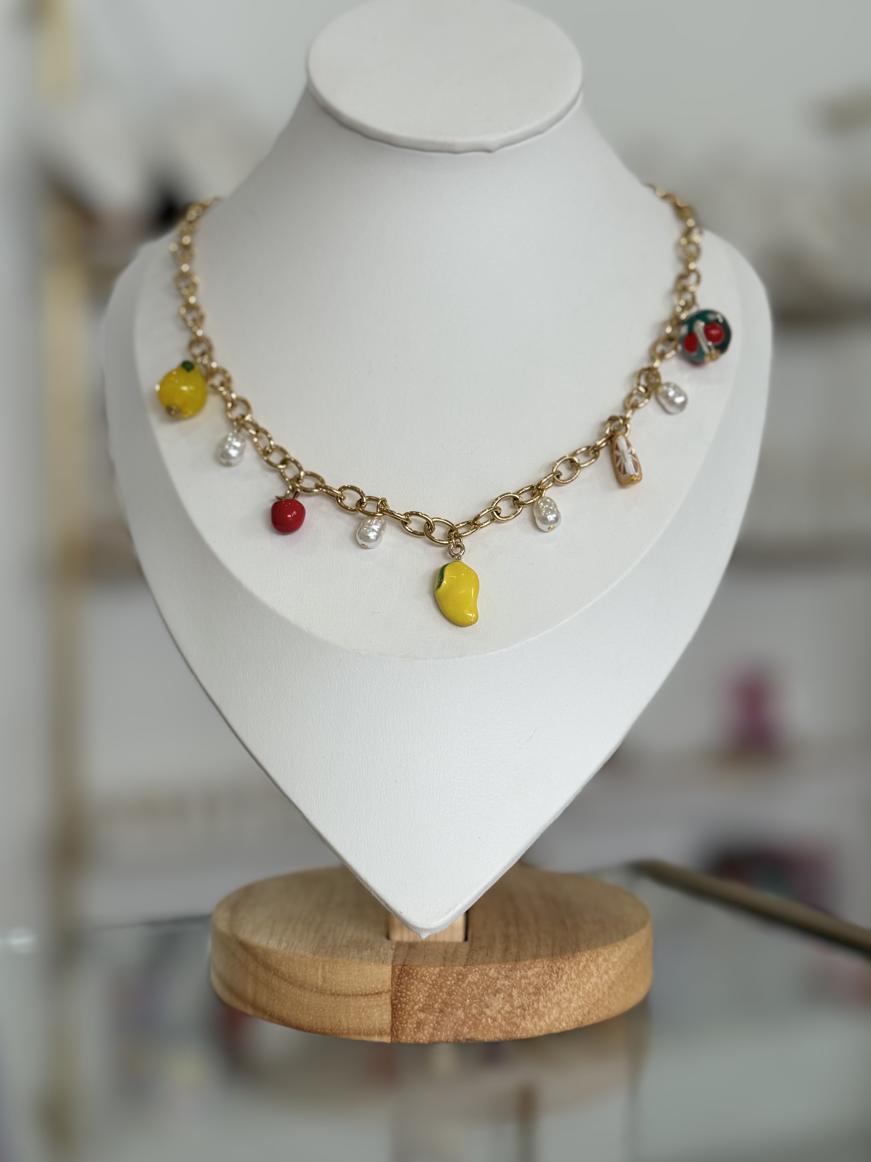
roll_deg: +0.2
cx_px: 428
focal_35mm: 49
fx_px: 1644
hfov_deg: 29.7
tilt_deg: -3.3
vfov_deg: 38.9
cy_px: 585
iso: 50
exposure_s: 1/161
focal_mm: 6.76
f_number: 1.78
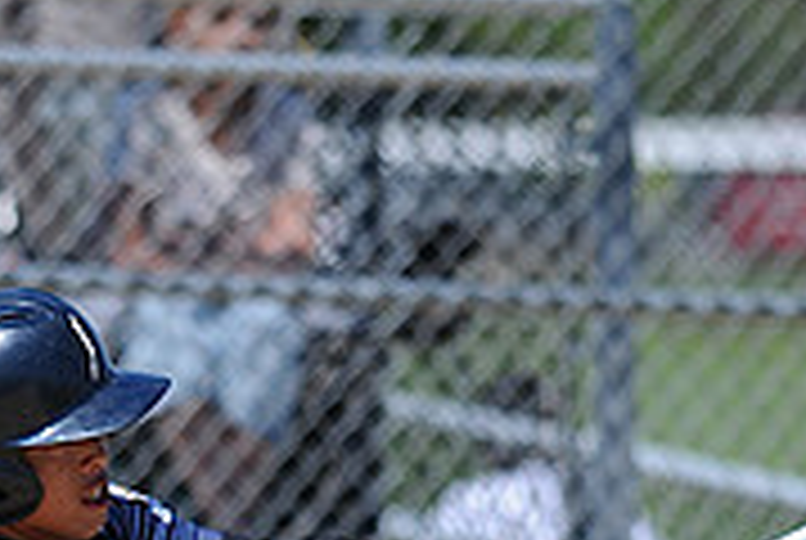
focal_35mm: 1127
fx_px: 25274
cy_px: 878
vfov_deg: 1.2
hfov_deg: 1.8
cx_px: 187
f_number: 4
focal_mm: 300
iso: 200
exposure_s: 1/1600
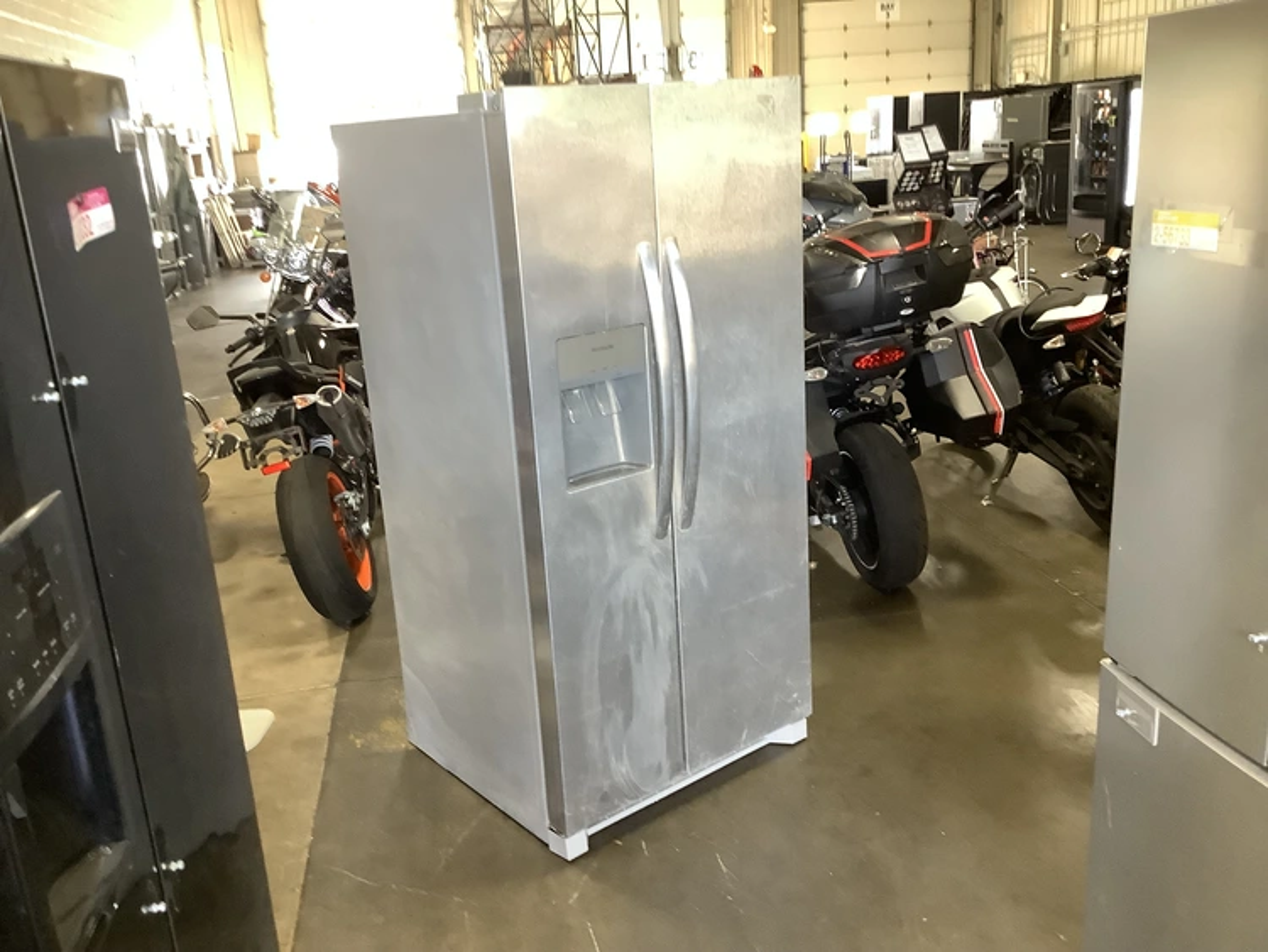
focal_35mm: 31
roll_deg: +3.4
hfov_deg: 58.3
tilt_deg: -17.8
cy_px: 476
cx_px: 634
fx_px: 1136
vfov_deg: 45.5
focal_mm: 3.3
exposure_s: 1/30
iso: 400
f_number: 2.4
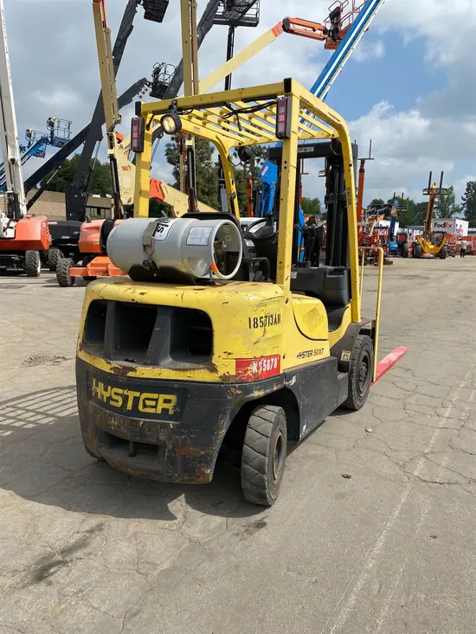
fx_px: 477
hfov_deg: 53.1
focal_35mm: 26
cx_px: 238
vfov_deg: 67.3
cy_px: 317
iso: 32
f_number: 1.8
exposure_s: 1/2890
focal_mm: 4.25
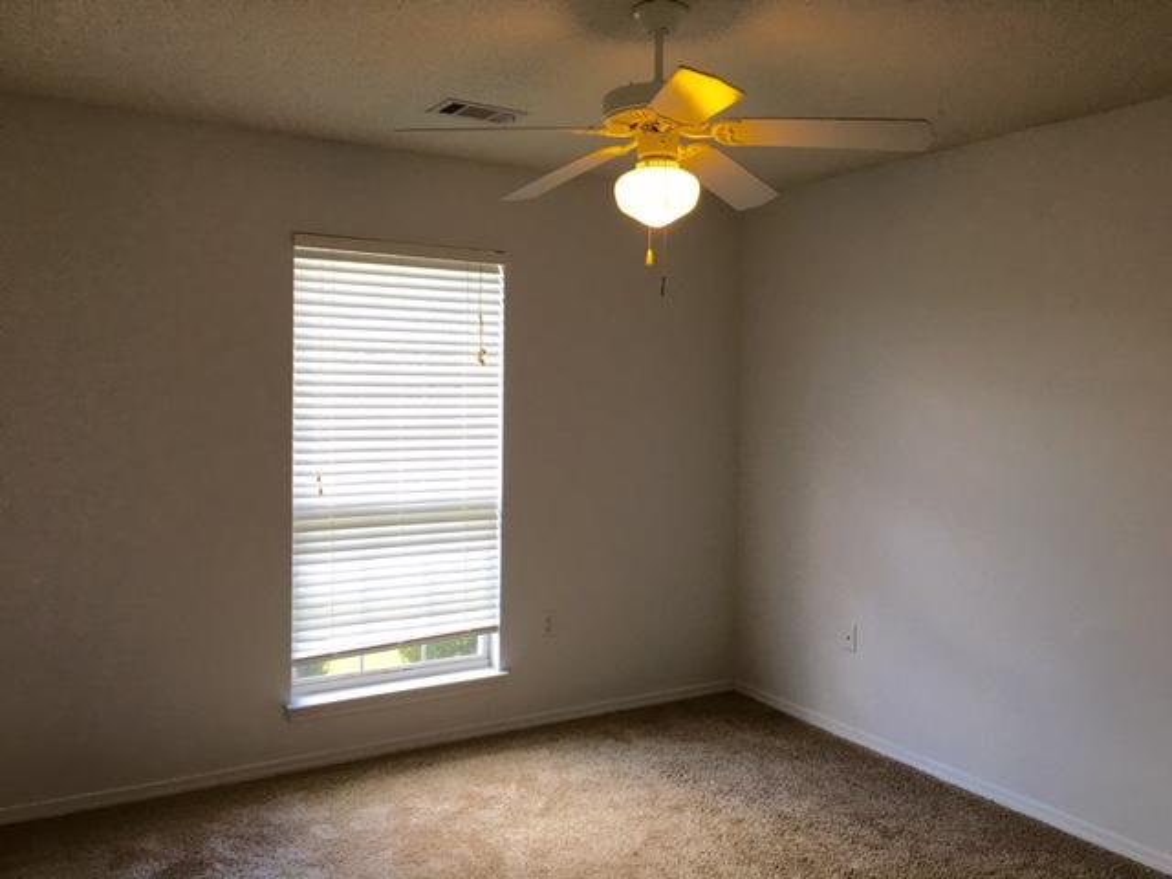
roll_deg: -1.6
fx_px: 982
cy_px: 440
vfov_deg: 48.2
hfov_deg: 61.7
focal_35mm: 29
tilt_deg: -2.3
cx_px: 586
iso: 25
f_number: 2.2
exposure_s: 1/40
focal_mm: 4.15
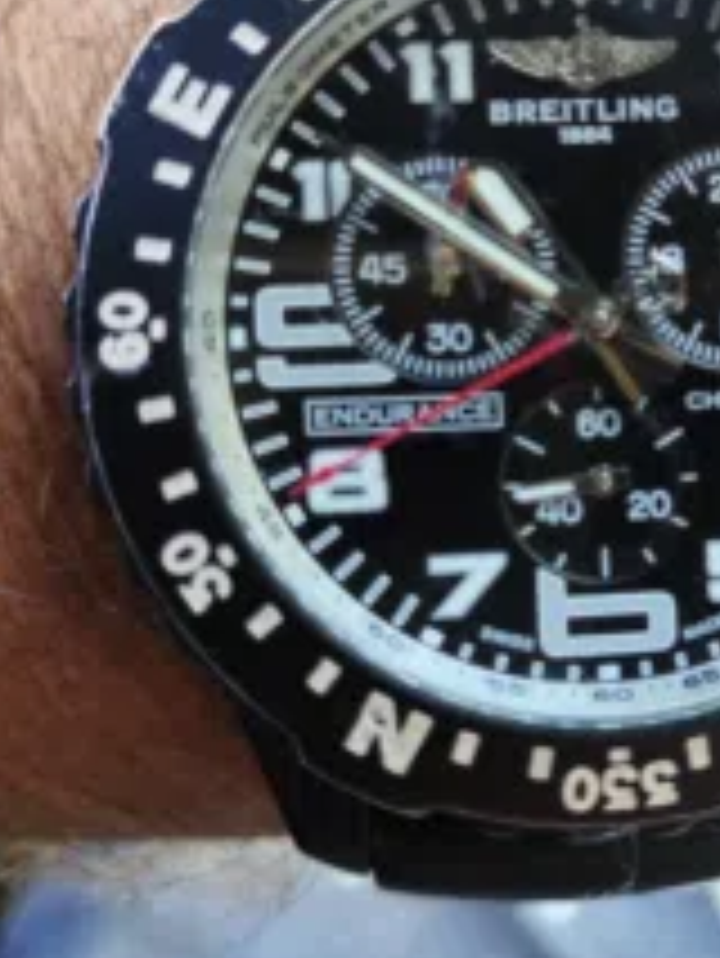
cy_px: 412
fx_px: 1247
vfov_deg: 42.0
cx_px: 576
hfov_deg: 31.4
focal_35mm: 45
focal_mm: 4.68
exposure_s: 1/100
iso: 50
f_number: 1.8
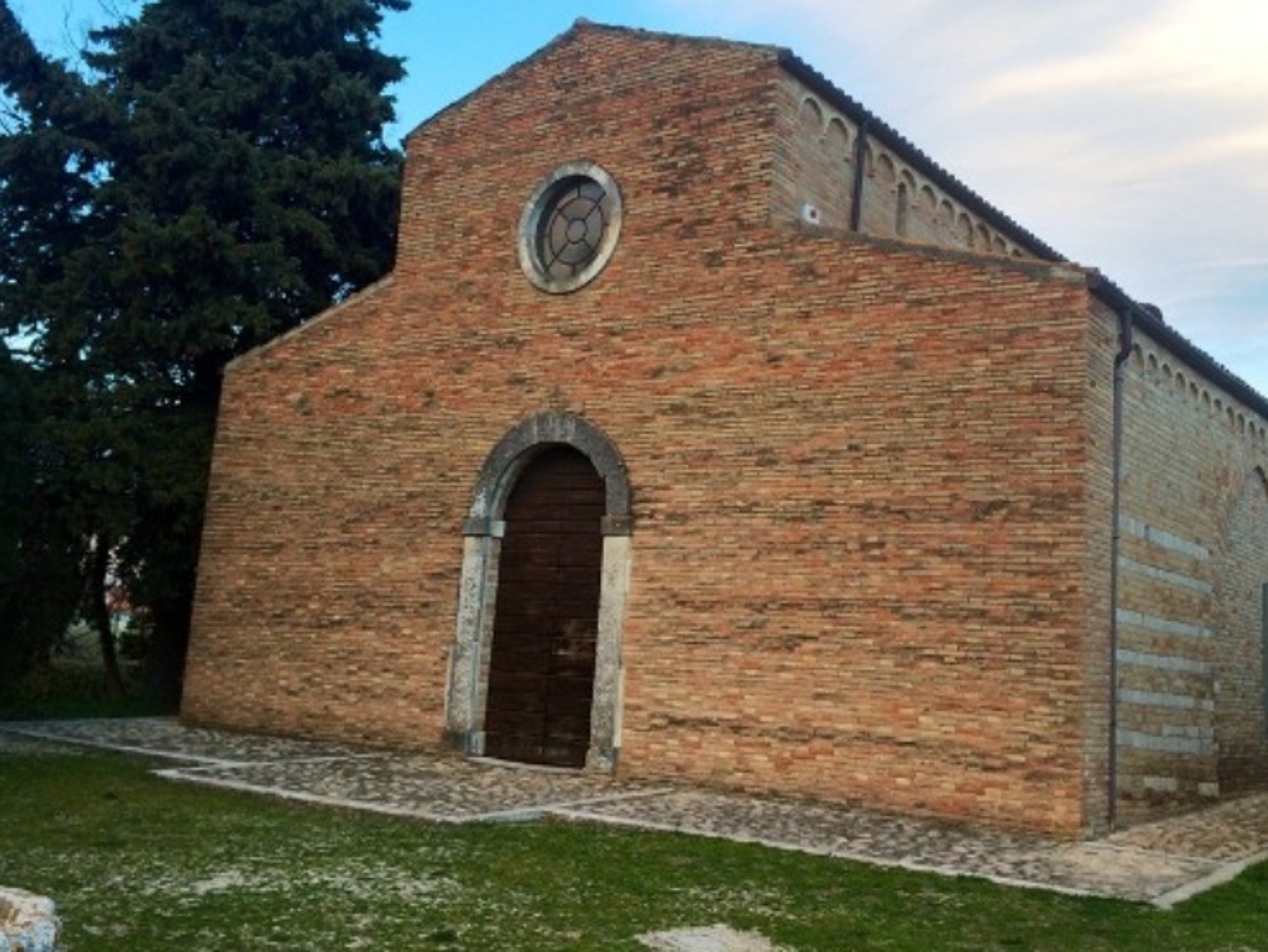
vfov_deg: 39.7
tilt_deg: +10.6
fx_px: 1319
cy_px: 448
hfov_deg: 51.2
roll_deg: -4.4
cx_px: 717
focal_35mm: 36
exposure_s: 1/100
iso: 50
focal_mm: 4.15
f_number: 2.2
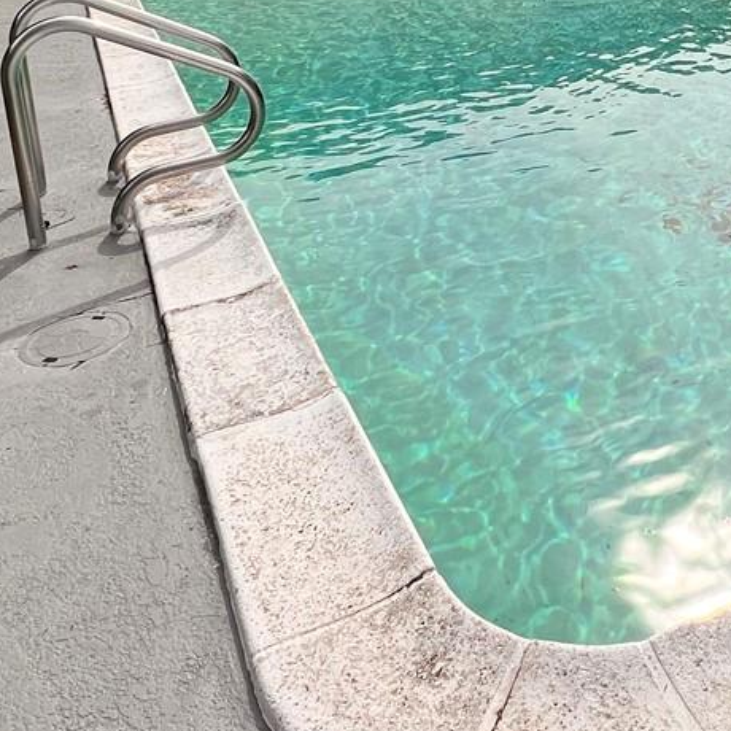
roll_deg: +0.4
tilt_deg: -14.2
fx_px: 956
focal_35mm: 40
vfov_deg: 39.1
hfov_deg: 39.5
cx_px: 625
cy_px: 81
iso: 32
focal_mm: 1.57
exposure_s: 1/1647
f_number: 1.8
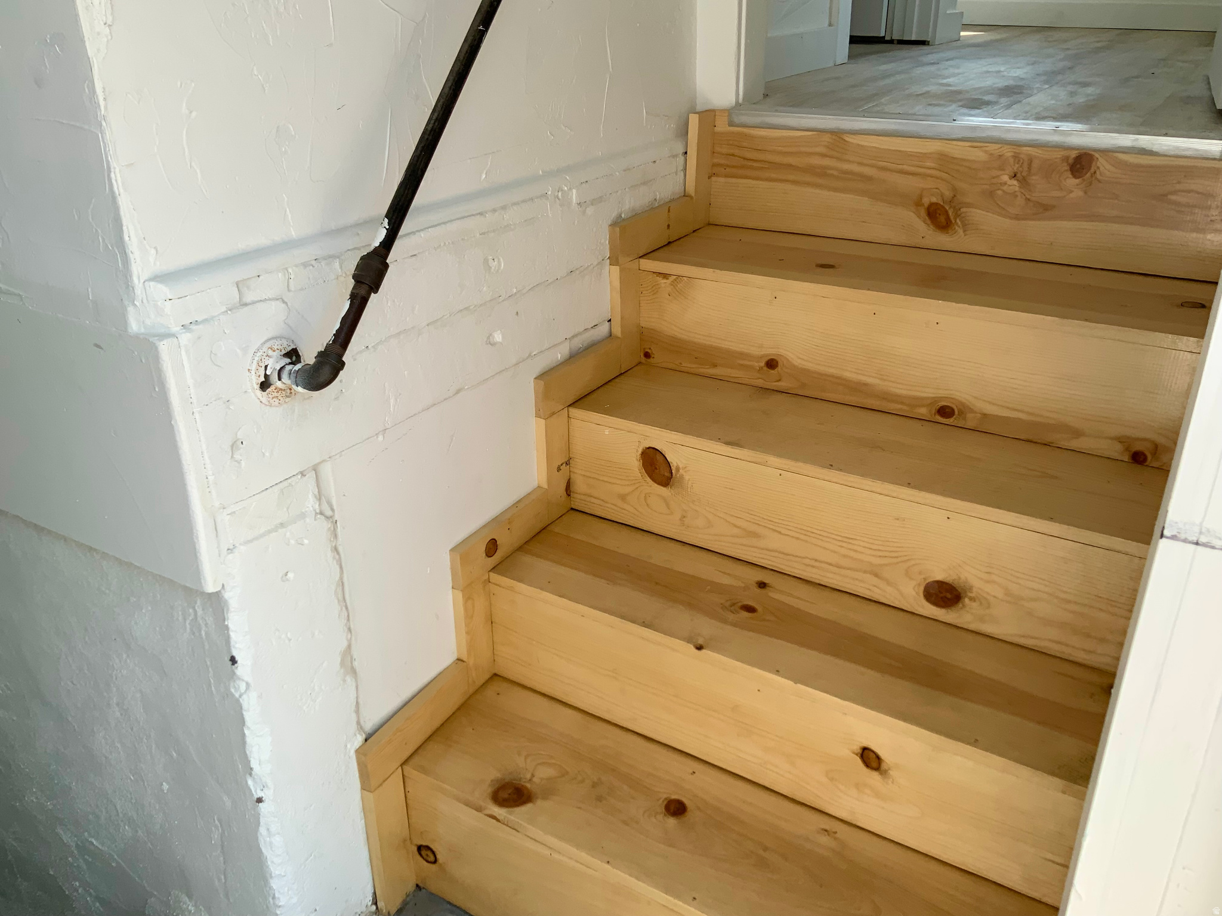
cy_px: 458
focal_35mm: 29
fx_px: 1024
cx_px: 611
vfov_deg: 48.2
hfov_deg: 61.7
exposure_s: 1/491
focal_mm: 3
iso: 16
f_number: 1.8
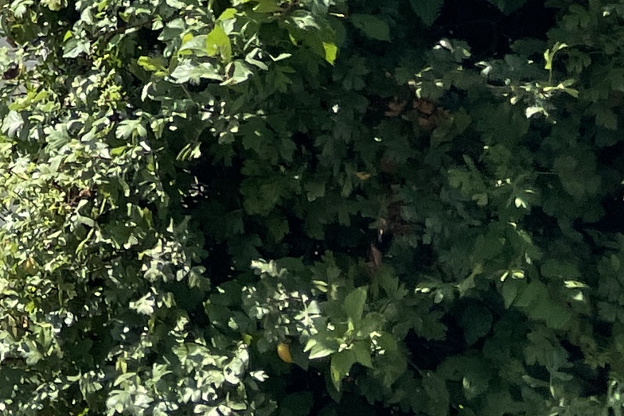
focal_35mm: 139
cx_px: -806
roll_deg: +0.7
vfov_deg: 8.9
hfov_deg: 12.2
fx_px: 2410
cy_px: -586
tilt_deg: +4.6
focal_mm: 4.2
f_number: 1.6
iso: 32
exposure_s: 1/3040
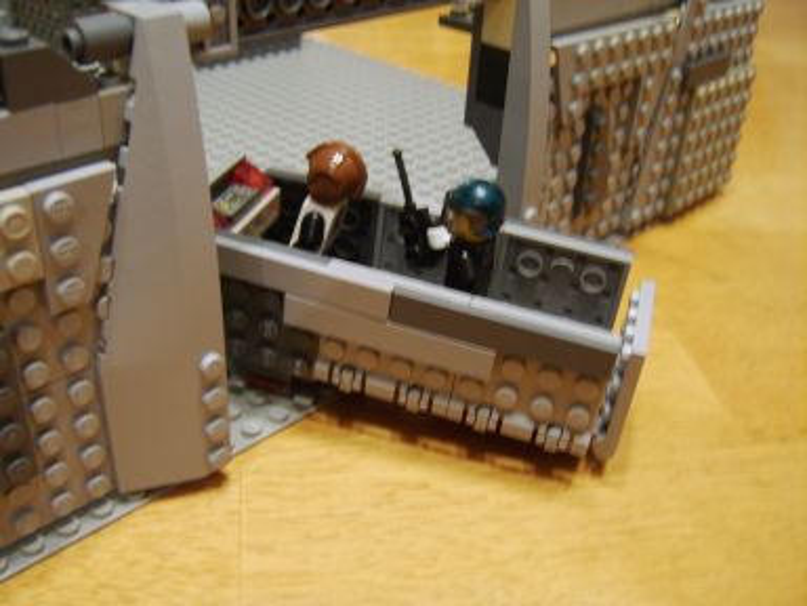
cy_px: 303
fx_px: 723
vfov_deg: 45.4
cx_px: 404
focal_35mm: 31
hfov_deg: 58.4
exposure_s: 1/4
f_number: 2.7
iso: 71
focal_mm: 8.13
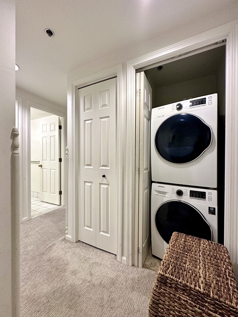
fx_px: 128
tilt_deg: +0.2
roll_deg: -0.4
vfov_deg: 102.1
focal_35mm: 14
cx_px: 119
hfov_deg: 85.7
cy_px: 158
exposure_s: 1/120
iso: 250
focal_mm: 2.22
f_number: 2.2
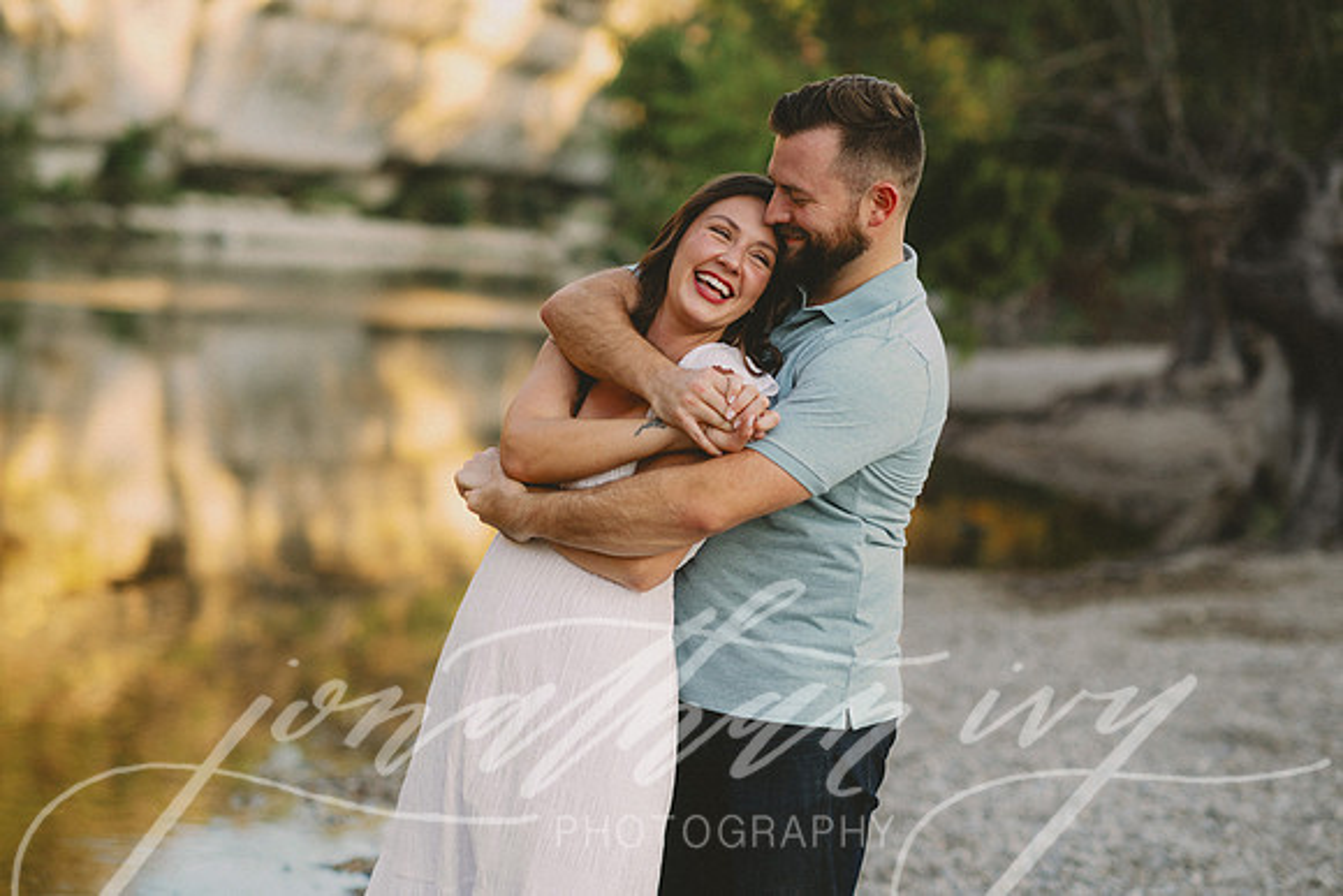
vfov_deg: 16.1
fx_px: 3172
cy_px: 448
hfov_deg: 23.9
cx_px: 672
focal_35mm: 85
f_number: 2.5
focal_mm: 85
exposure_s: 1/800
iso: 125
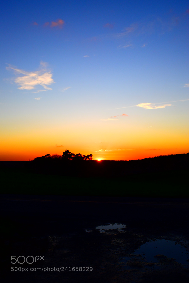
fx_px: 307
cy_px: 142
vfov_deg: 49.5
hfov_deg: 34.2
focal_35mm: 39
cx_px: 94
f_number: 8
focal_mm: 26
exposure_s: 1/250
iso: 200
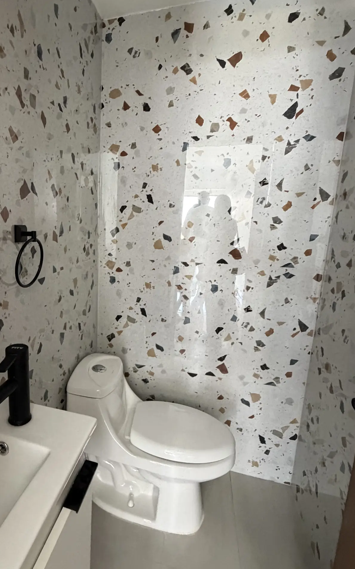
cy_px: 277
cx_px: 100
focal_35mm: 20
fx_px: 310
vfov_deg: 85.1
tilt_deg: -12.0
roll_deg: -0.7
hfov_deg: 57.4
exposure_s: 1/60
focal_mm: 2.22
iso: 640
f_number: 2.2
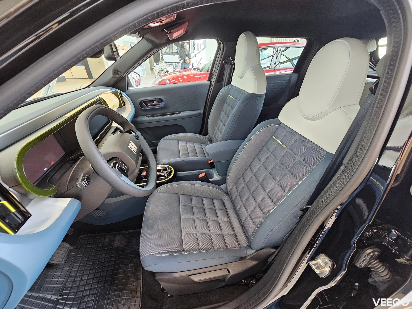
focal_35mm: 13
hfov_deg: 106.2
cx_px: 206
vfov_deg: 89.9
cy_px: 154
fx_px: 155
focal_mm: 2.2
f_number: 2.2
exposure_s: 1/33.3
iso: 400
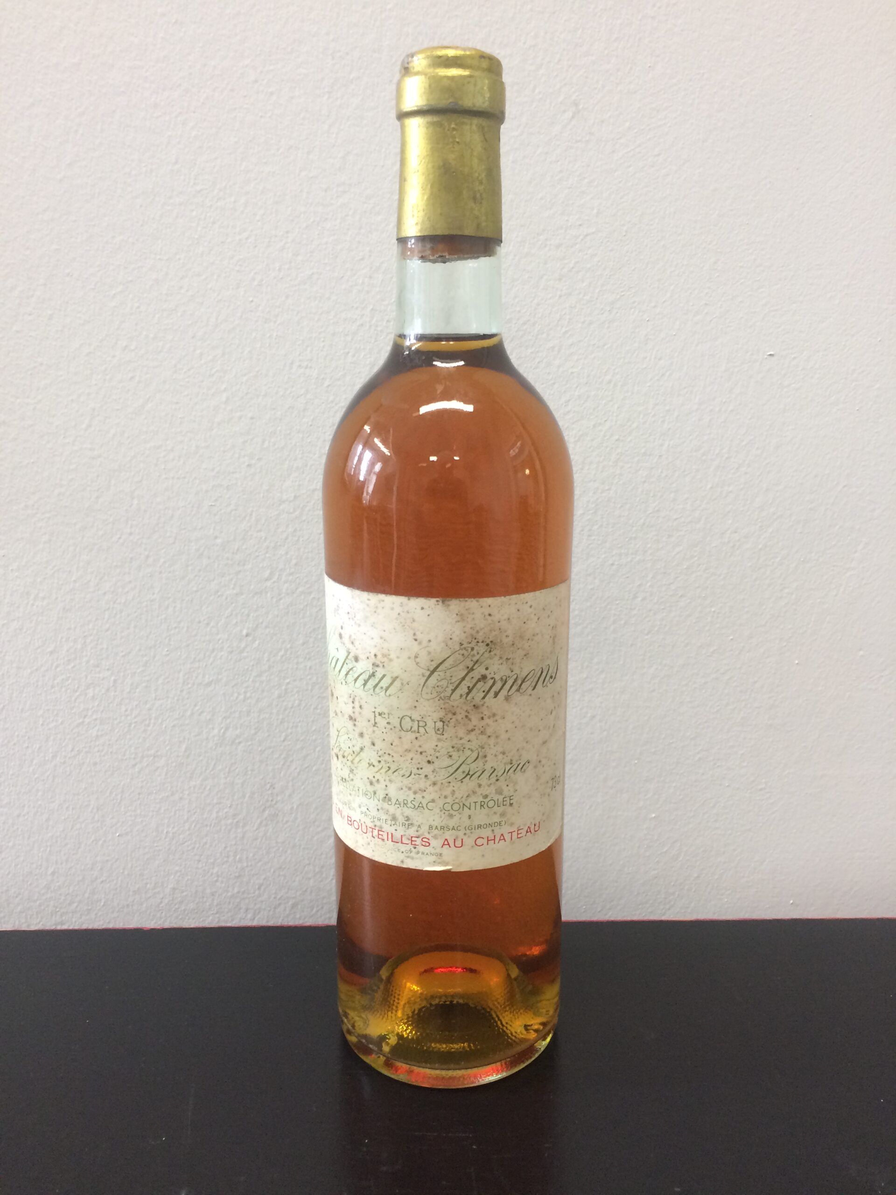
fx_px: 1001
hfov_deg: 48.2
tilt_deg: -13.3
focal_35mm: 29
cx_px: 448
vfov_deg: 61.7
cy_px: 598
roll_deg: +2.4
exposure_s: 1/33
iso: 64
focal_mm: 4.15
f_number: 2.2
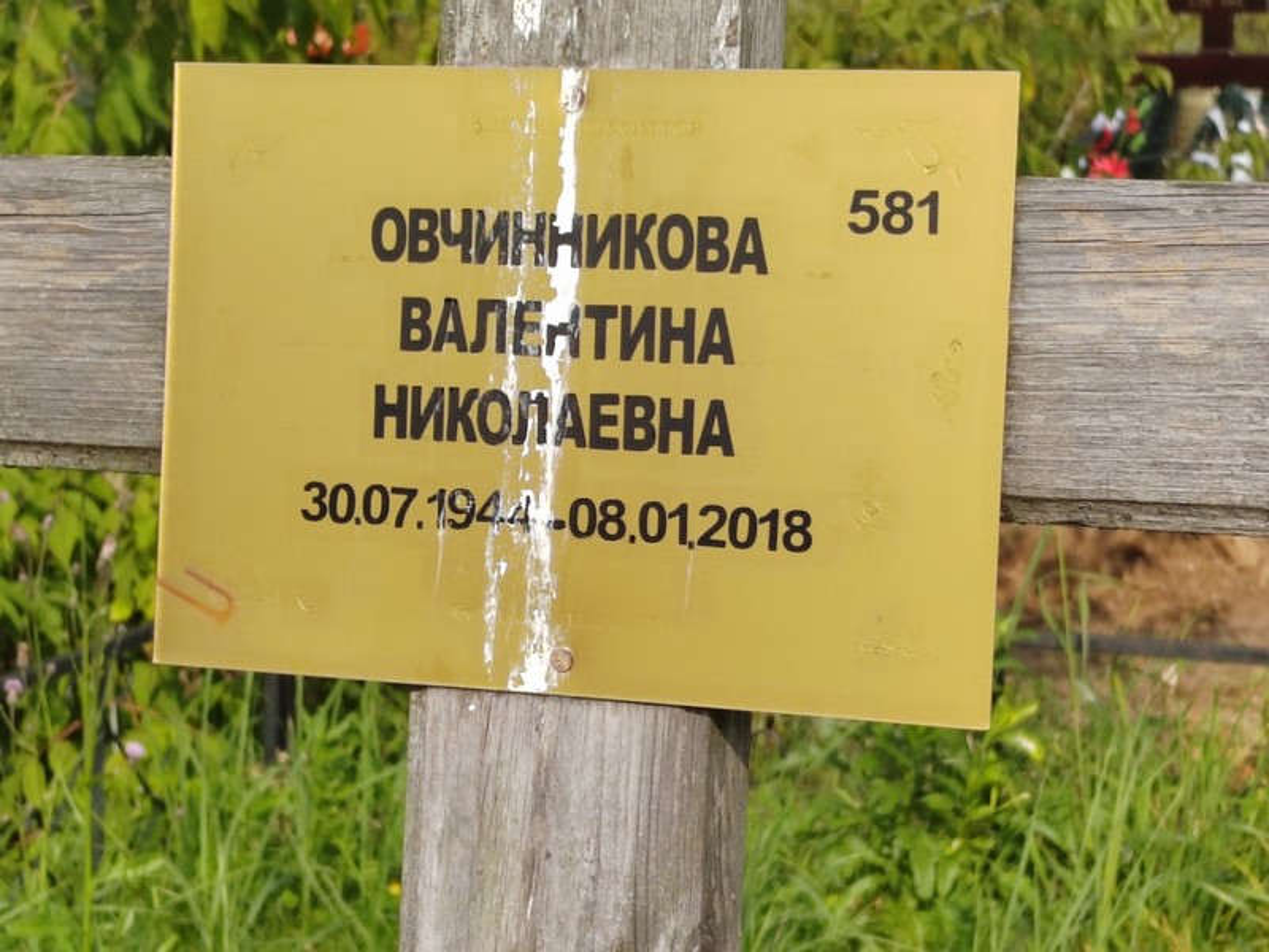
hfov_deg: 19.4
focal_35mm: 101
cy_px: 476
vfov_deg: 14.6
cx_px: 634
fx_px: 3703
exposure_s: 1/880
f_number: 1.9
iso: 100
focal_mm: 5.52
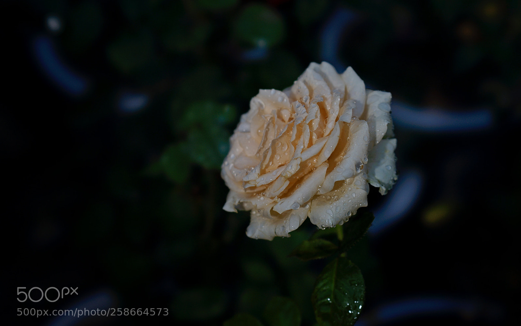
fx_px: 1463
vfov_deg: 12.7
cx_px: 260
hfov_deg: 20.2
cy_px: 162
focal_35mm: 103
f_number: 5.6
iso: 100
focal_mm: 100
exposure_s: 1/160
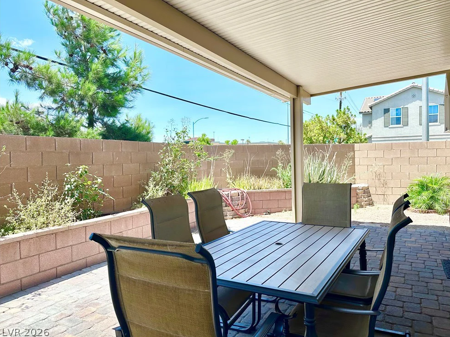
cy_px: 164
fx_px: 325
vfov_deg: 54.9
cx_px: 233
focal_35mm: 25
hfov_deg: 69.4
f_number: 1.78
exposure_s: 1/2660
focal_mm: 6.86
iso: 80
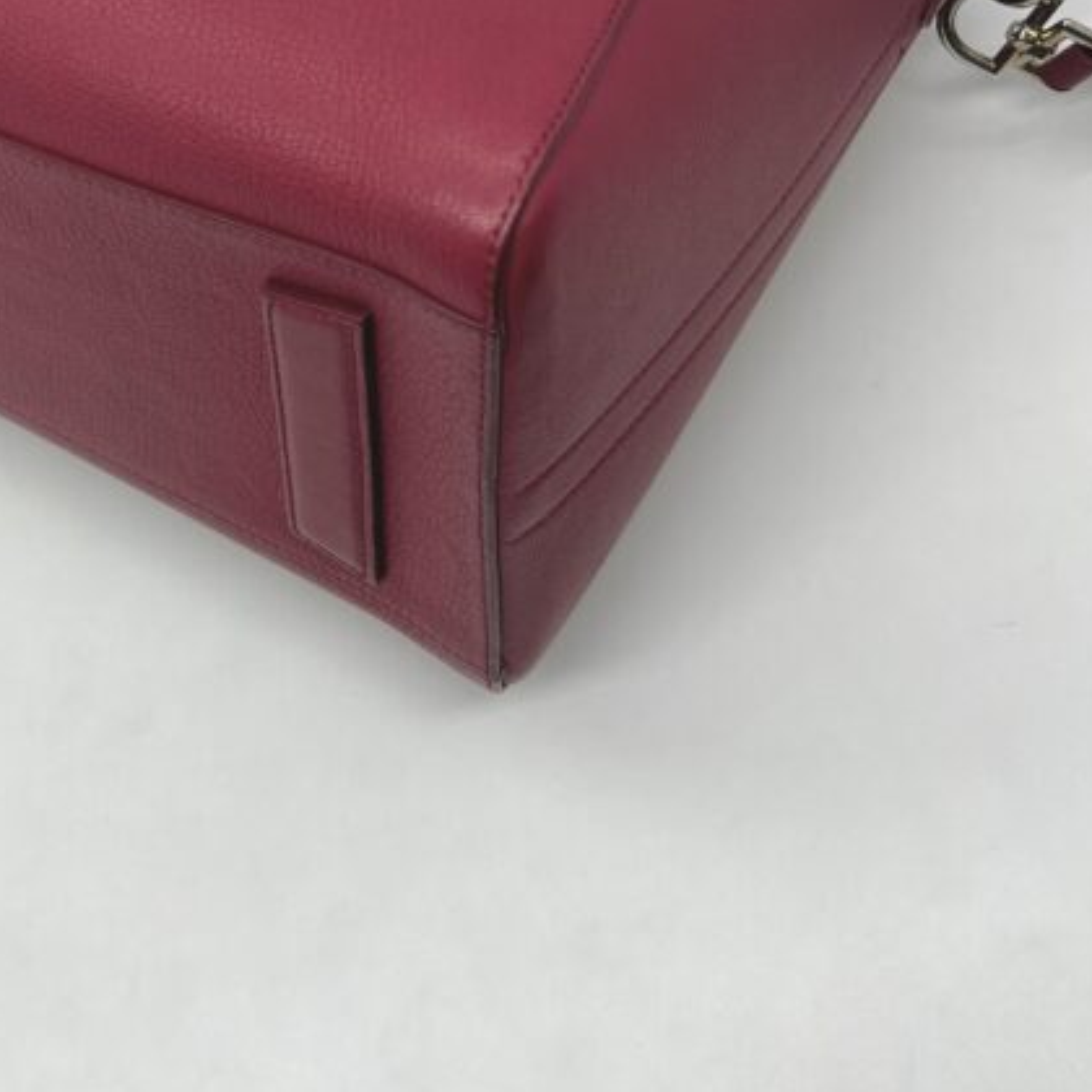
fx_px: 1999
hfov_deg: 29.5
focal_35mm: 56
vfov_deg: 28.8
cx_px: 151
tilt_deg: -54.9
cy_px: 18
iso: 40
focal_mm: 5.7
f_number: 1.5
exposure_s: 1/260
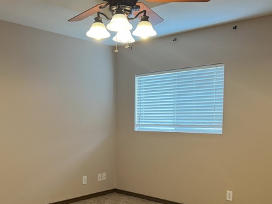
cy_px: 136
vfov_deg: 35.6
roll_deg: -0.3
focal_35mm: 40
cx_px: 129
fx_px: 314
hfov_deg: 46.8
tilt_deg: -4.1
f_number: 1.5
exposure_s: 1/120
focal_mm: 5.7
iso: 100
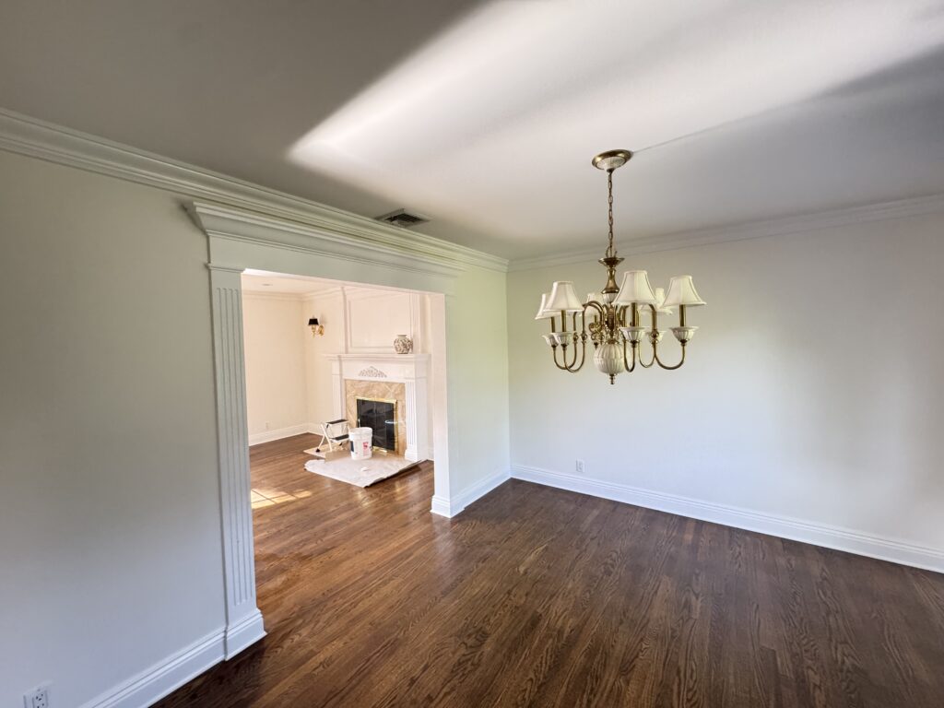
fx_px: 382
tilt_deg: +0.1
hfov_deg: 102.1
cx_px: 472
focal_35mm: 14
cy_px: 354
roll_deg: +1.9
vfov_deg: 85.7
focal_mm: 2.22
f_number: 2.2
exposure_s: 1/60
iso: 400
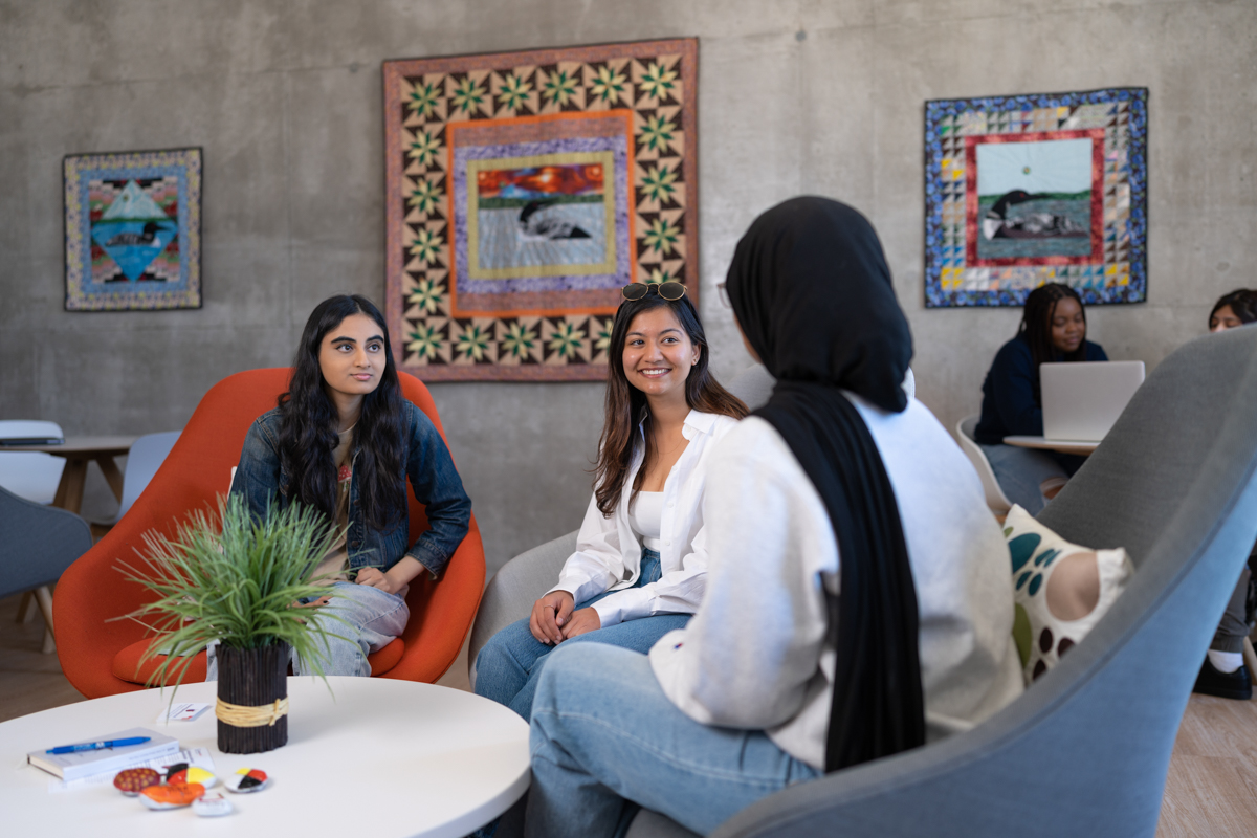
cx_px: 628
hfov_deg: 54.4
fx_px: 1222
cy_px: 419
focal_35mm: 35
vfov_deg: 37.9
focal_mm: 35
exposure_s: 1/125
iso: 125
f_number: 1.8
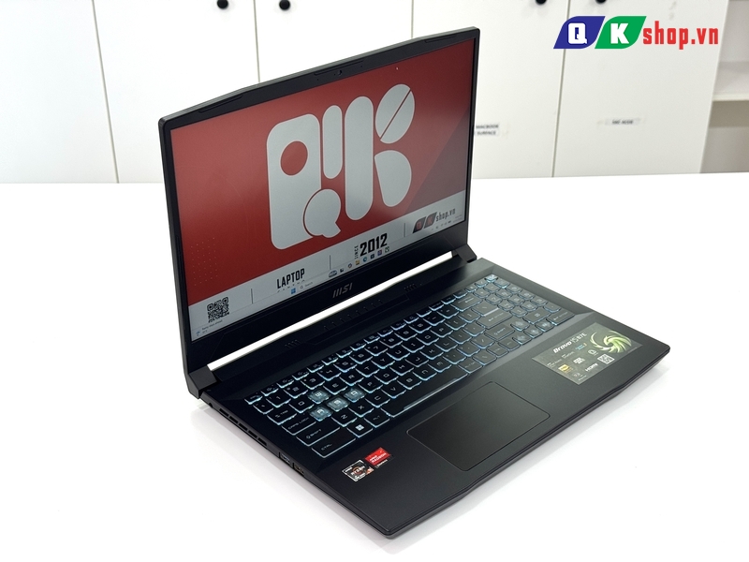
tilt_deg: -29.5
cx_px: 374
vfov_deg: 30.3
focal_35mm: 48
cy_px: 281
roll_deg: +1.4
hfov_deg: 39.7
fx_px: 1039
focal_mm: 6.76
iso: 64
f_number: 1.78
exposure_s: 1/100
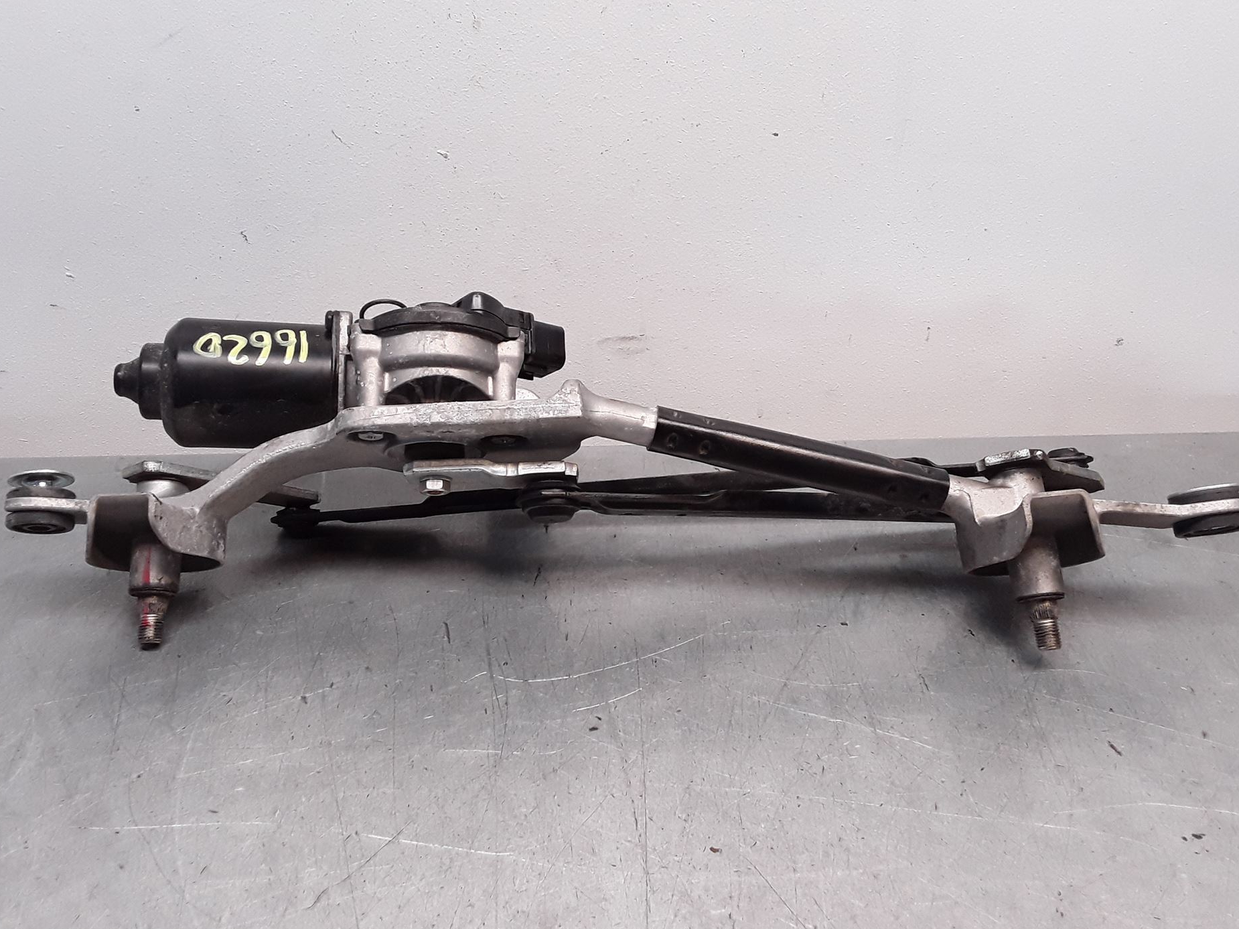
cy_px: 457
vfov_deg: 45.4
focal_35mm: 31
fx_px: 1109
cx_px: 581
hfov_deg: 58.3
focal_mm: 2.91
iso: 100
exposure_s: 1/139
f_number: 1.9
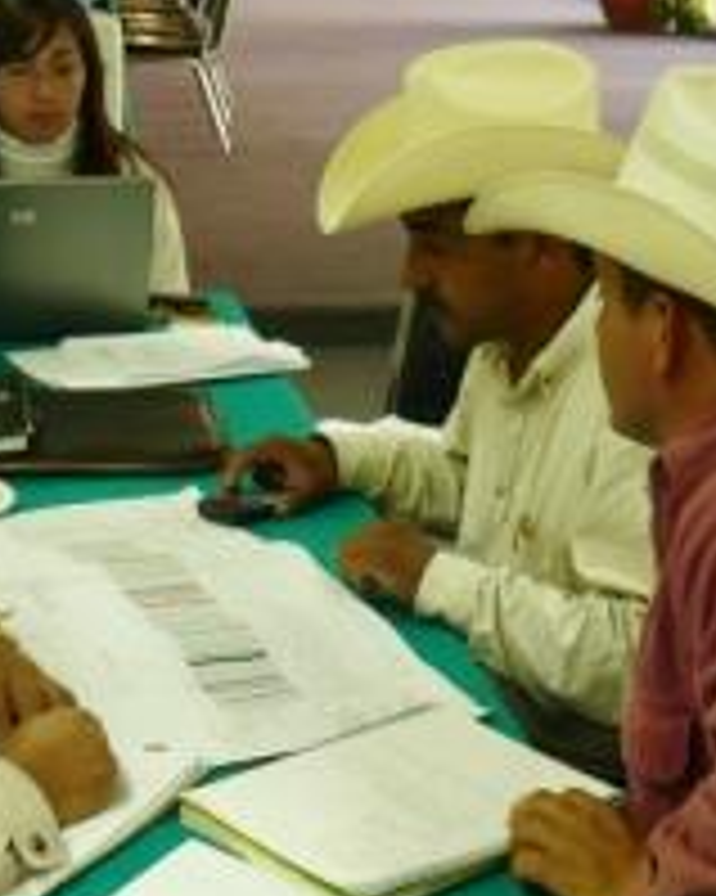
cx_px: 324
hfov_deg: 19.9
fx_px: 2041
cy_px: 630
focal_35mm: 77
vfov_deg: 24.6
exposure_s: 1/13
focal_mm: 5.8
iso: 100
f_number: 2.8
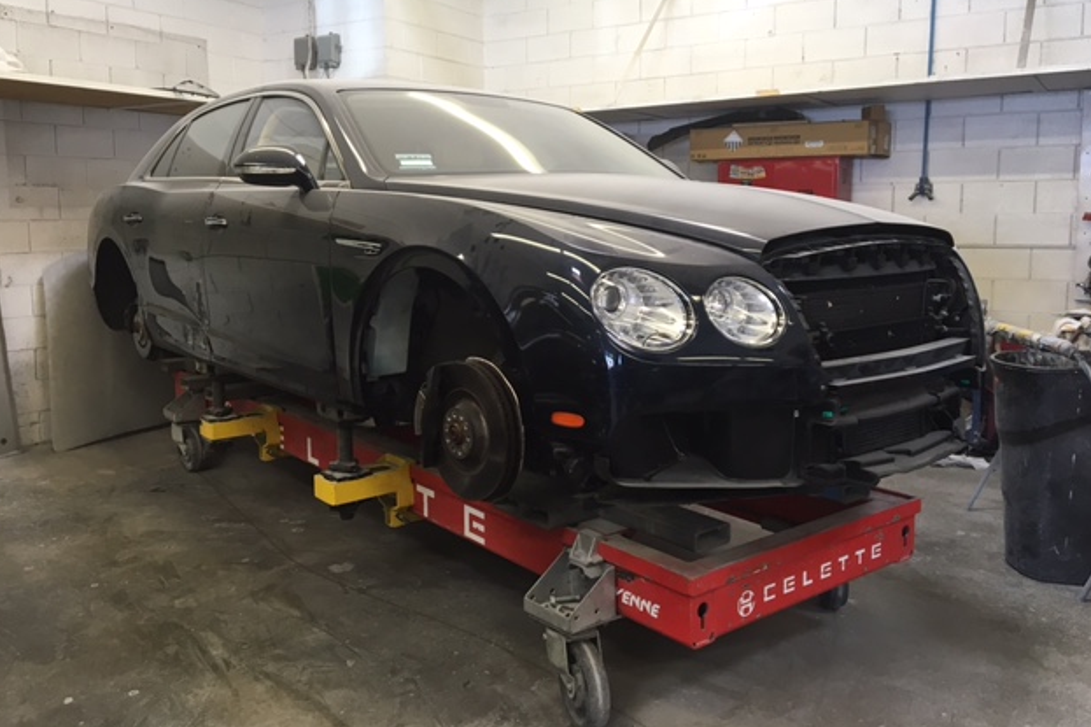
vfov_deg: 42.2
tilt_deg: -6.0
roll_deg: +0.0
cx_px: 536
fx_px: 939
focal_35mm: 31
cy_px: 310
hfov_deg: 60.3
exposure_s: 1/30
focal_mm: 4.15
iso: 50
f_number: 2.2
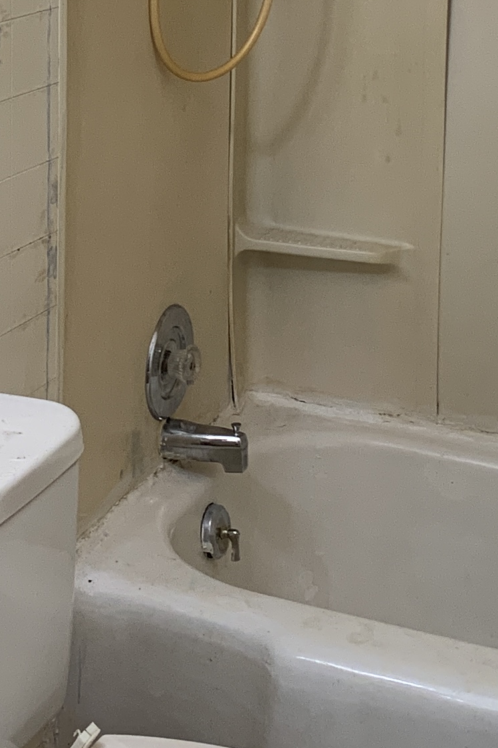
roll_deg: -0.7
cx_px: 113
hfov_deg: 14.0
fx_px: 2013
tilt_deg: -8.3
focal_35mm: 97
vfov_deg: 20.4
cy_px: 6
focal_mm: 4.25
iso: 80
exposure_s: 1/60
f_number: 1.8
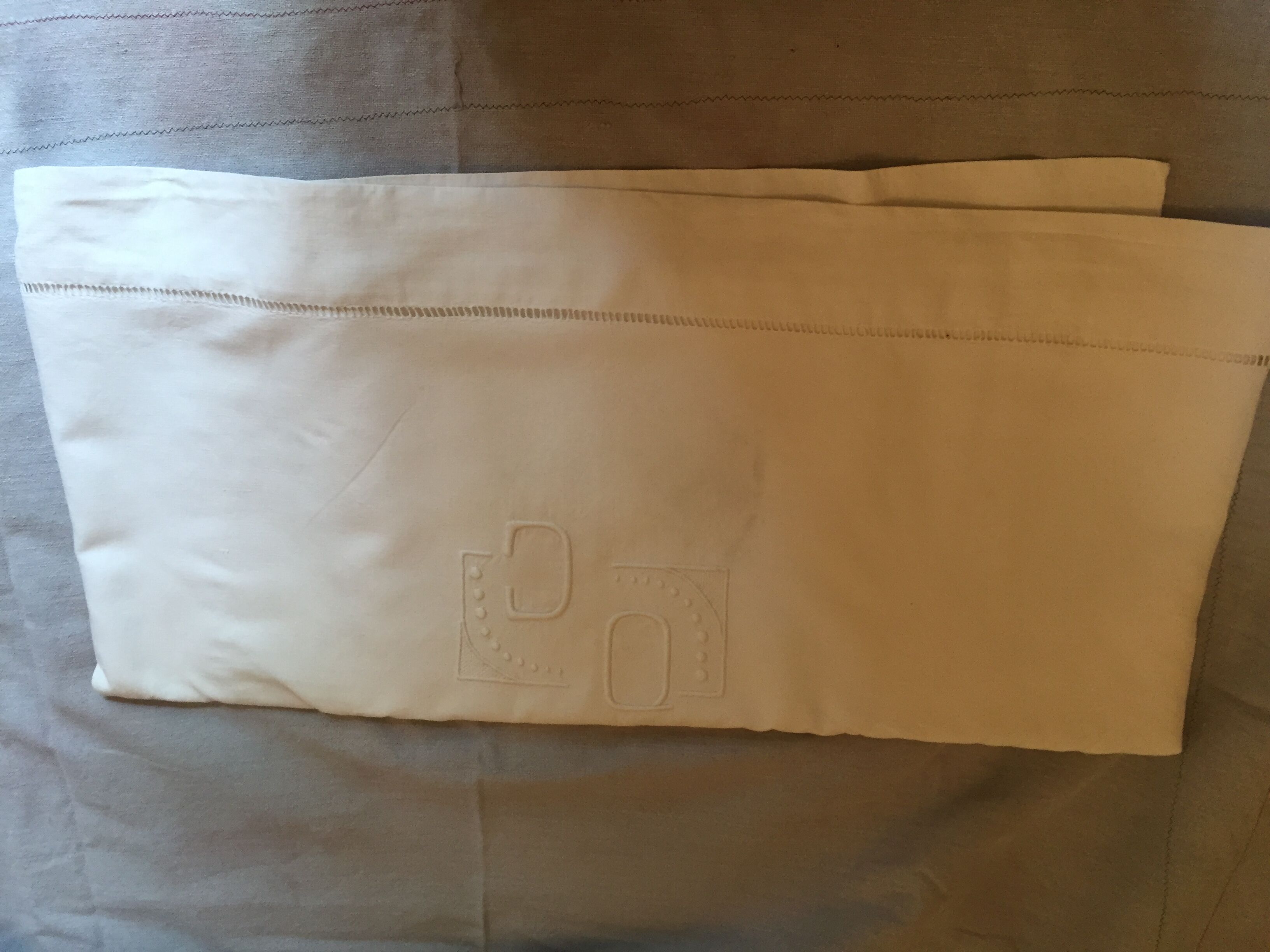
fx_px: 1064
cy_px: 476
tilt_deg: -71.7
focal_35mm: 29
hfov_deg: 61.7
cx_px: 635
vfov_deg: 48.2
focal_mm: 4.15
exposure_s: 1/33
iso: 160
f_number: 2.2
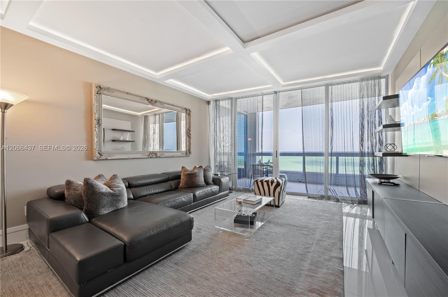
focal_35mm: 14
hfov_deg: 104.3
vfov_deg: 81.1
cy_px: 148
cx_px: 224
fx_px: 174
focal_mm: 14
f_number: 8
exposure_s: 1/6
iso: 200
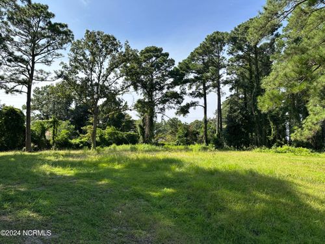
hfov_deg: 71.6
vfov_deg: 56.8
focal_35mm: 24
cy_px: 122
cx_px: 162
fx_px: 225
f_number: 1.78
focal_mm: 6.86
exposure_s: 1/2469
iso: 80
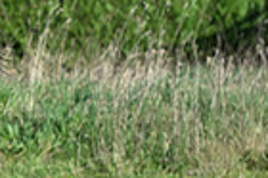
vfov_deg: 2.5
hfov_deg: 3.7
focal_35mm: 559
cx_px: -270
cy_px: -3
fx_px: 4157
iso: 280
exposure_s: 1/1250
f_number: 4.5
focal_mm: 135
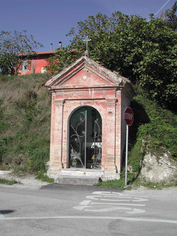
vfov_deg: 49.0
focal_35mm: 38
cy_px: 118
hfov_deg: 37.7
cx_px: 88
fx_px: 259
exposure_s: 1/339
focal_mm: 8
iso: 100
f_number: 7.6
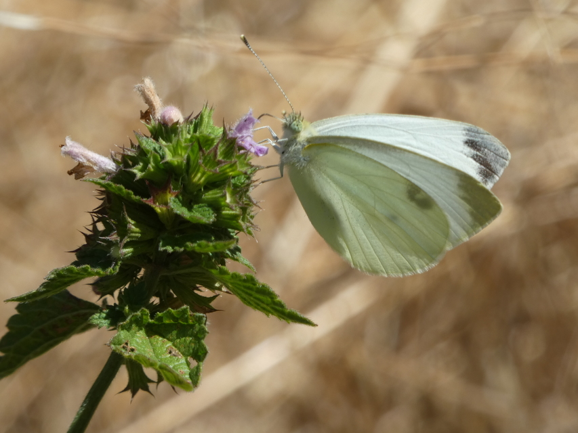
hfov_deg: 3.7
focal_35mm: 531
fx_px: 8868
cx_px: 289
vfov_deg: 2.8
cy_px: 216
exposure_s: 1/160
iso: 80
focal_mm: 95.2
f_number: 5.6
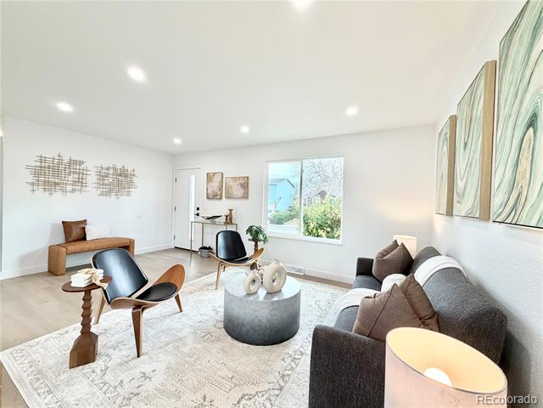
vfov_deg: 85.7
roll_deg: -2.1
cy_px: 204
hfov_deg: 102.1
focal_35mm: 14
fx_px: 220
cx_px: 272
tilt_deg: -0.3
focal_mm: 2.22
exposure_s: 1/120
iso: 125
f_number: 2.2
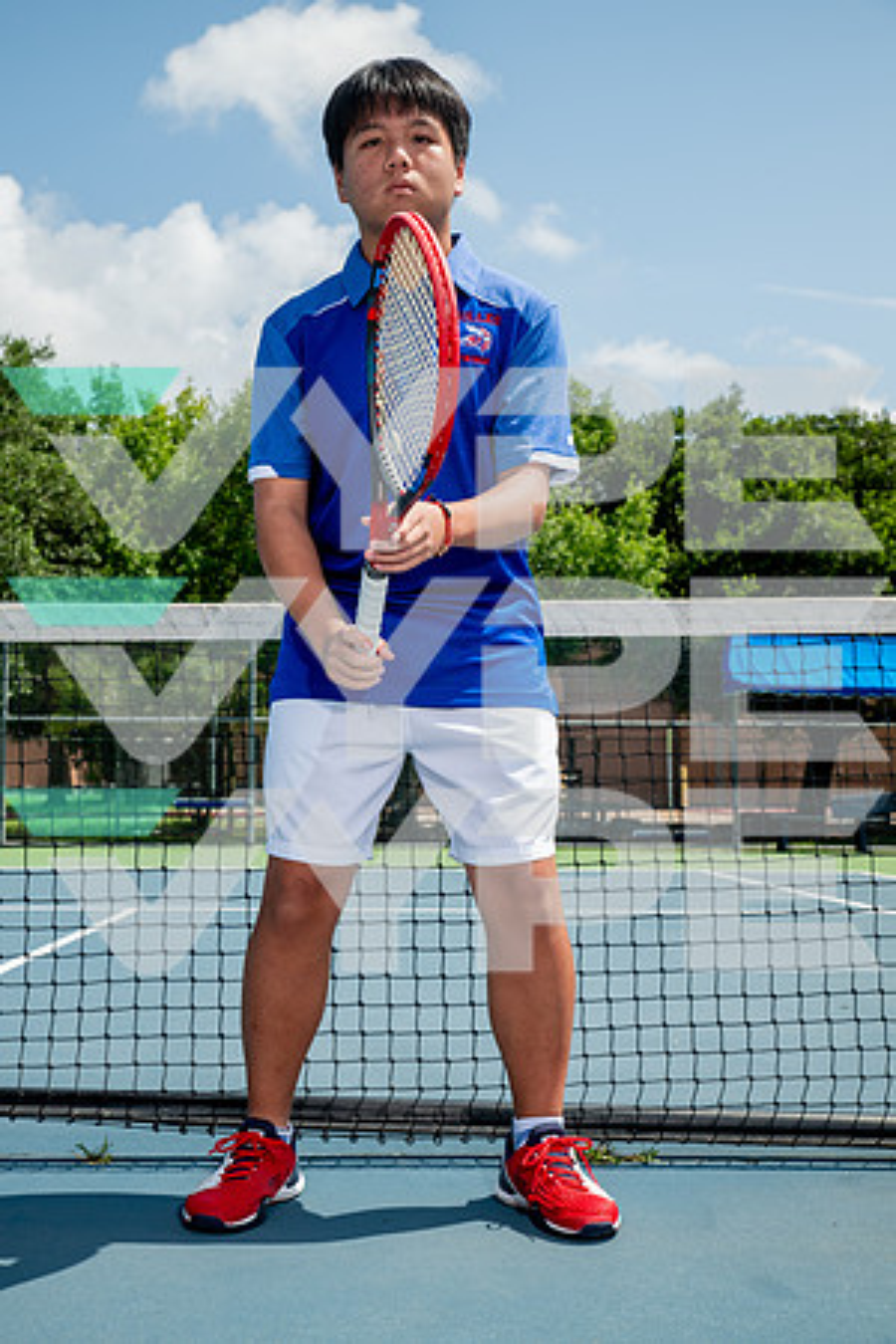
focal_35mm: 46
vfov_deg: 42.7
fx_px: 1717
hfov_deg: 29.2
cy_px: 672
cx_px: 448
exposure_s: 1/400
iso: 125
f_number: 7.1
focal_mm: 46
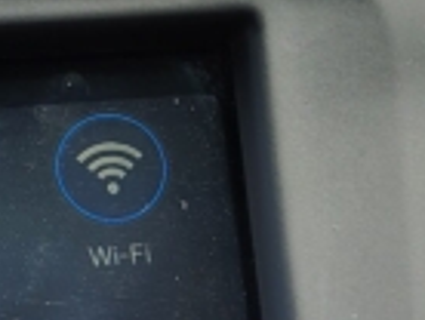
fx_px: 1451
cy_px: 514
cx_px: -243
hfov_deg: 15.2
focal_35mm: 118
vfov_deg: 11.9
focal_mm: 5.56
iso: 148
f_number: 1.8
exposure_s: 1/120
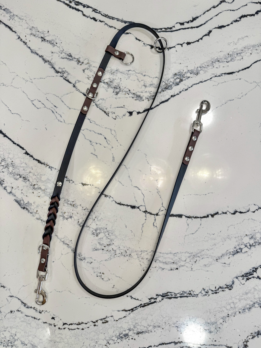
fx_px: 241
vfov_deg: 71.6
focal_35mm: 24
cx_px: 130
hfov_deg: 56.8
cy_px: 174
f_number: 1.8
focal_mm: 6.76
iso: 80
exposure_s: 1/120
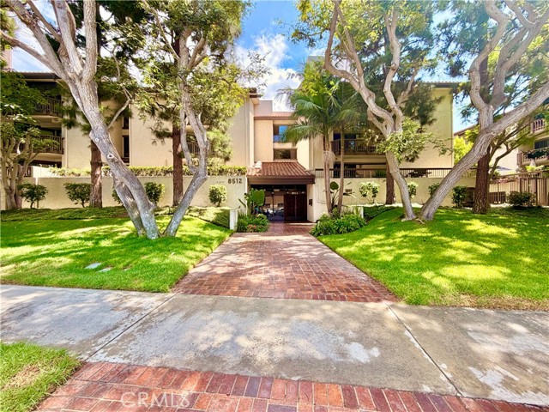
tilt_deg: +1.6
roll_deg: +0.3
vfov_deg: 85.7
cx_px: 274
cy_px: 206
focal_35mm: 14
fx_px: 222
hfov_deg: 102.1
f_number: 2.2
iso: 50
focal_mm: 2.22
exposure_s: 1/365
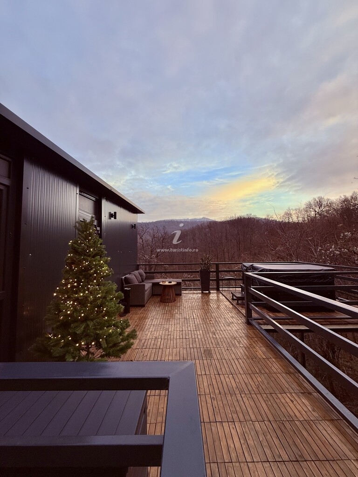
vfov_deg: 102.1
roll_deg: +0.2
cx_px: 179
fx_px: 193
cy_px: 238
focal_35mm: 14
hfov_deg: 85.7
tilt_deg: +4.2
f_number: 2.2
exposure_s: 1/145
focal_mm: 2.22
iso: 50
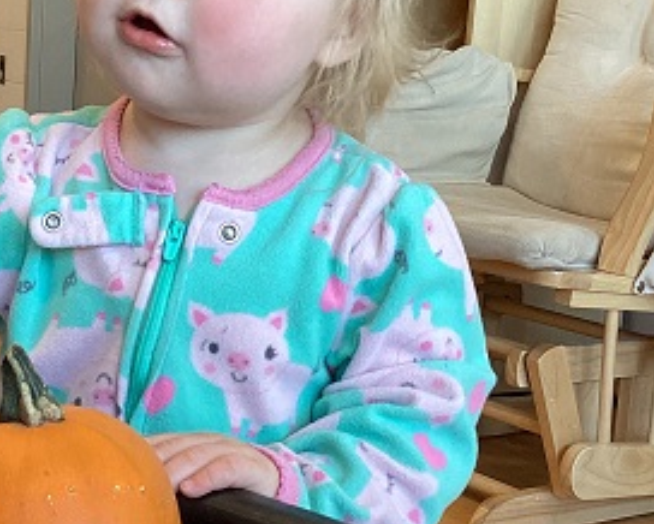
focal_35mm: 74
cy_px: 248
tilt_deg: -9.5
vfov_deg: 20.7
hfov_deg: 25.3
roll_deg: -2.6
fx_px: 1433
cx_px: 144
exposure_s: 1/50
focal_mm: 3.3
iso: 125
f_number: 2.4
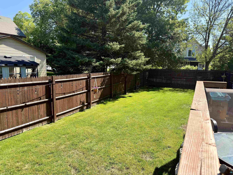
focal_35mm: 24
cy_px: 88
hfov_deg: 71.6
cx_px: 116
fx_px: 162
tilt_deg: -7.8
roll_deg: -0.8
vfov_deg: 56.8
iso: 80
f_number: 1.78
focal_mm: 6.76
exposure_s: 1/1770
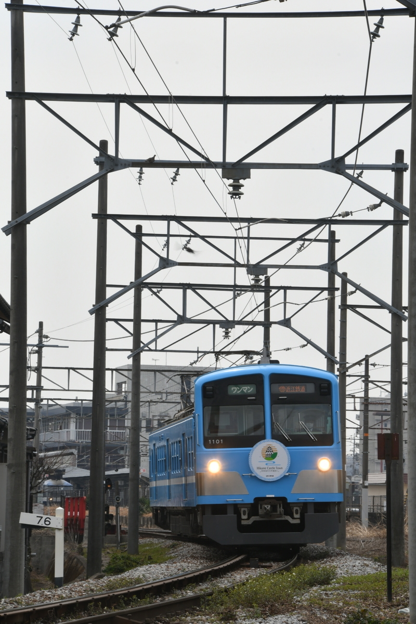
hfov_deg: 8.7
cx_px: 208
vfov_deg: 13.0
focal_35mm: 158
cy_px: 312
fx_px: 2730
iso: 100
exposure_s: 1/50
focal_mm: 105
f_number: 22
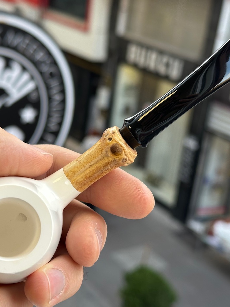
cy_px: 157
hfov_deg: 22.2
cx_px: 103
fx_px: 585
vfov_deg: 29.4
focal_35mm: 66
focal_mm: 6.86
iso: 64
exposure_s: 1/162
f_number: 1.78
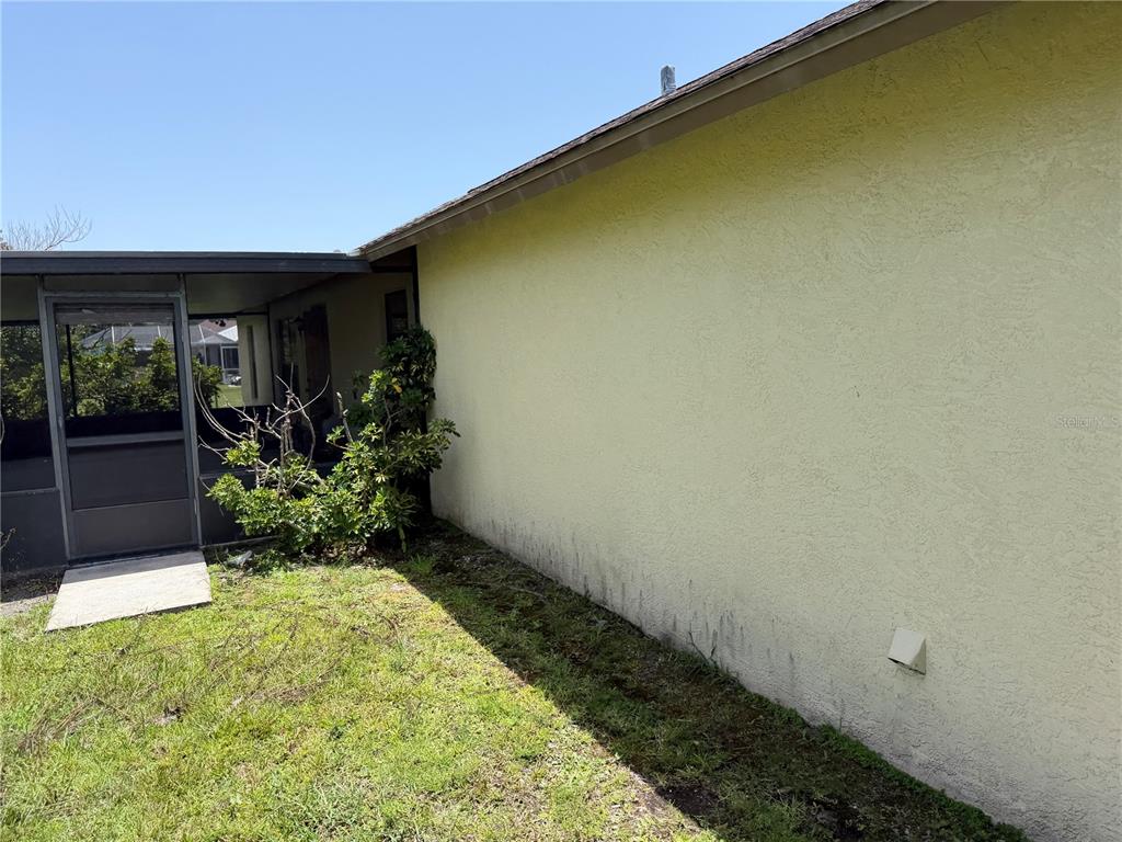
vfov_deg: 56.8
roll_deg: -0.3
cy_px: 421
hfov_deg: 71.6
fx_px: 778
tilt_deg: -7.3
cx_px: 561
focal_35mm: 24
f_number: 1.78
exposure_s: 1/2370
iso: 80
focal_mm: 6.76
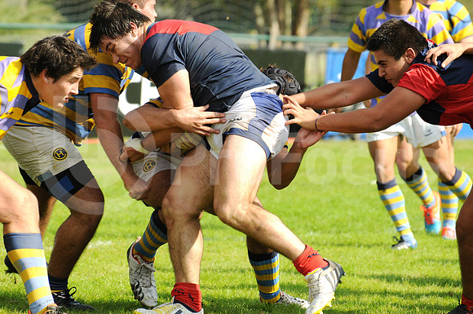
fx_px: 4527
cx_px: 236
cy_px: 157
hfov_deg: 6.0
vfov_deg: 4.0
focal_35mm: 345
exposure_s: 1/1250
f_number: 5.6
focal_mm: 230
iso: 500
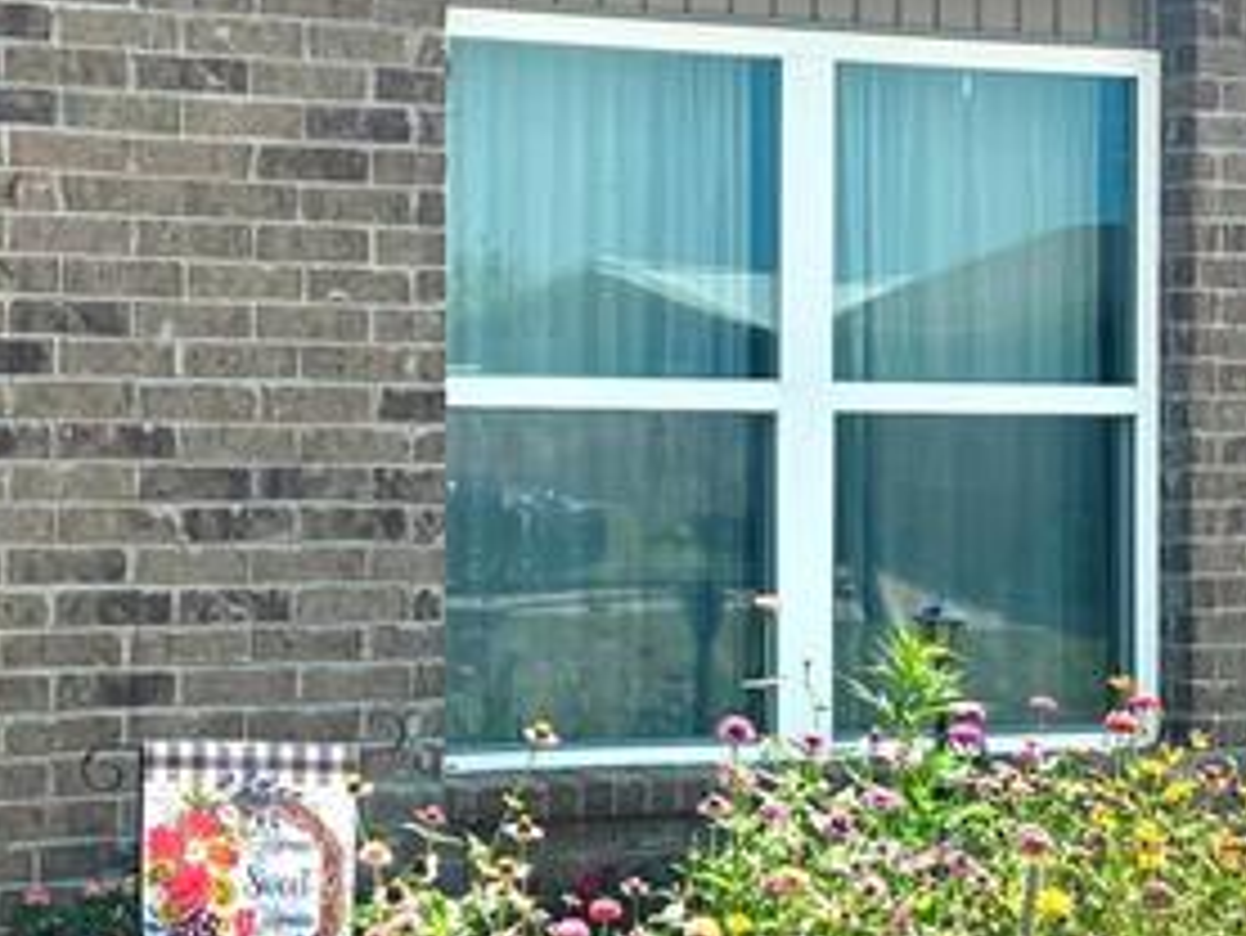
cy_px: 374
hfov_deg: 20.3
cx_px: 301
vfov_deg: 15.4
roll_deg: -0.5
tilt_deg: +0.4
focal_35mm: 96
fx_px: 3457
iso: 50
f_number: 1.6
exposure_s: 1/3650
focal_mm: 5.96
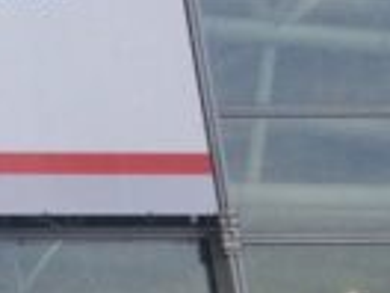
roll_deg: +1.6
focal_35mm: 153
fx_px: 1724
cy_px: 9
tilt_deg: +18.5
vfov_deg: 9.6
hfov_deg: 11.3
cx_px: -470
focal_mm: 4.15
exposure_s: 1/612
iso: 32
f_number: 2.2
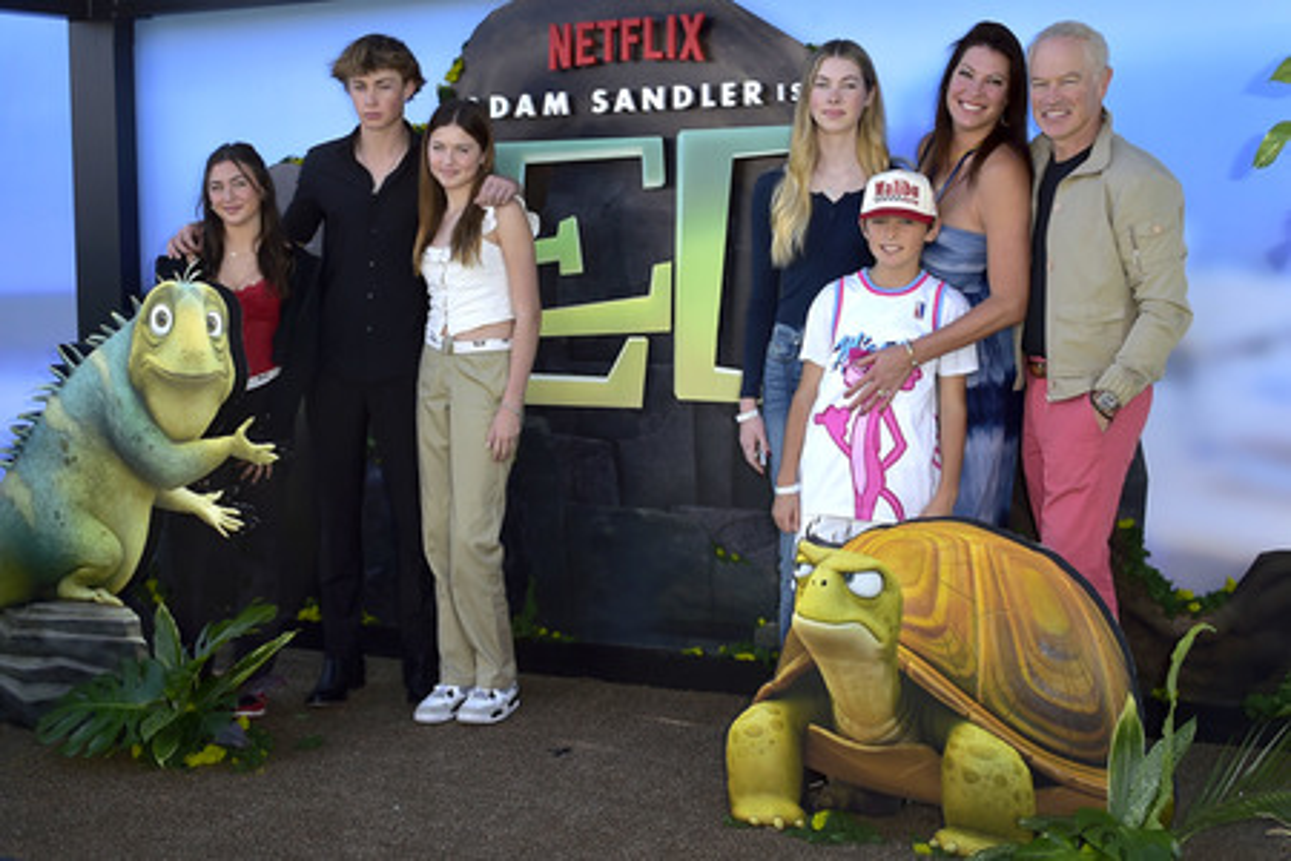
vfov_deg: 37.9
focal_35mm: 35
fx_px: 1255
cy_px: 430
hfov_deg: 54.4
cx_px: 646
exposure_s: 1/250
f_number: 7.1
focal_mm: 35
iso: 125
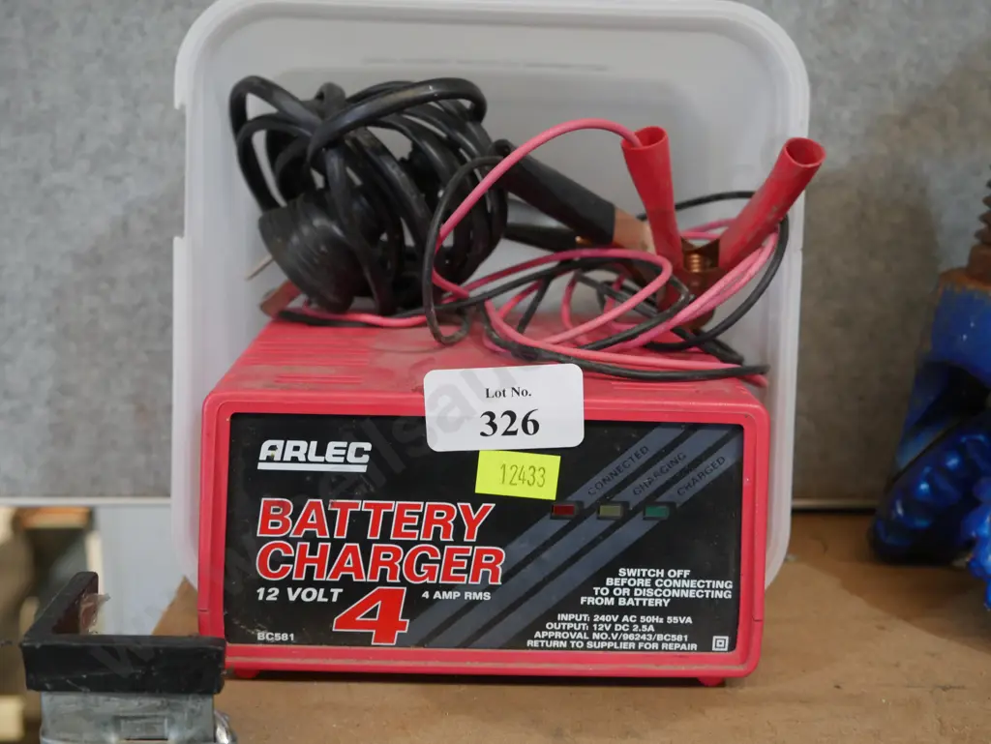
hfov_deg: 42.9
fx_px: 1260
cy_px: 372
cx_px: 496
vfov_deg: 32.9
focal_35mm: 44
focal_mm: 22
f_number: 4.7
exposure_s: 1/60
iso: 1000
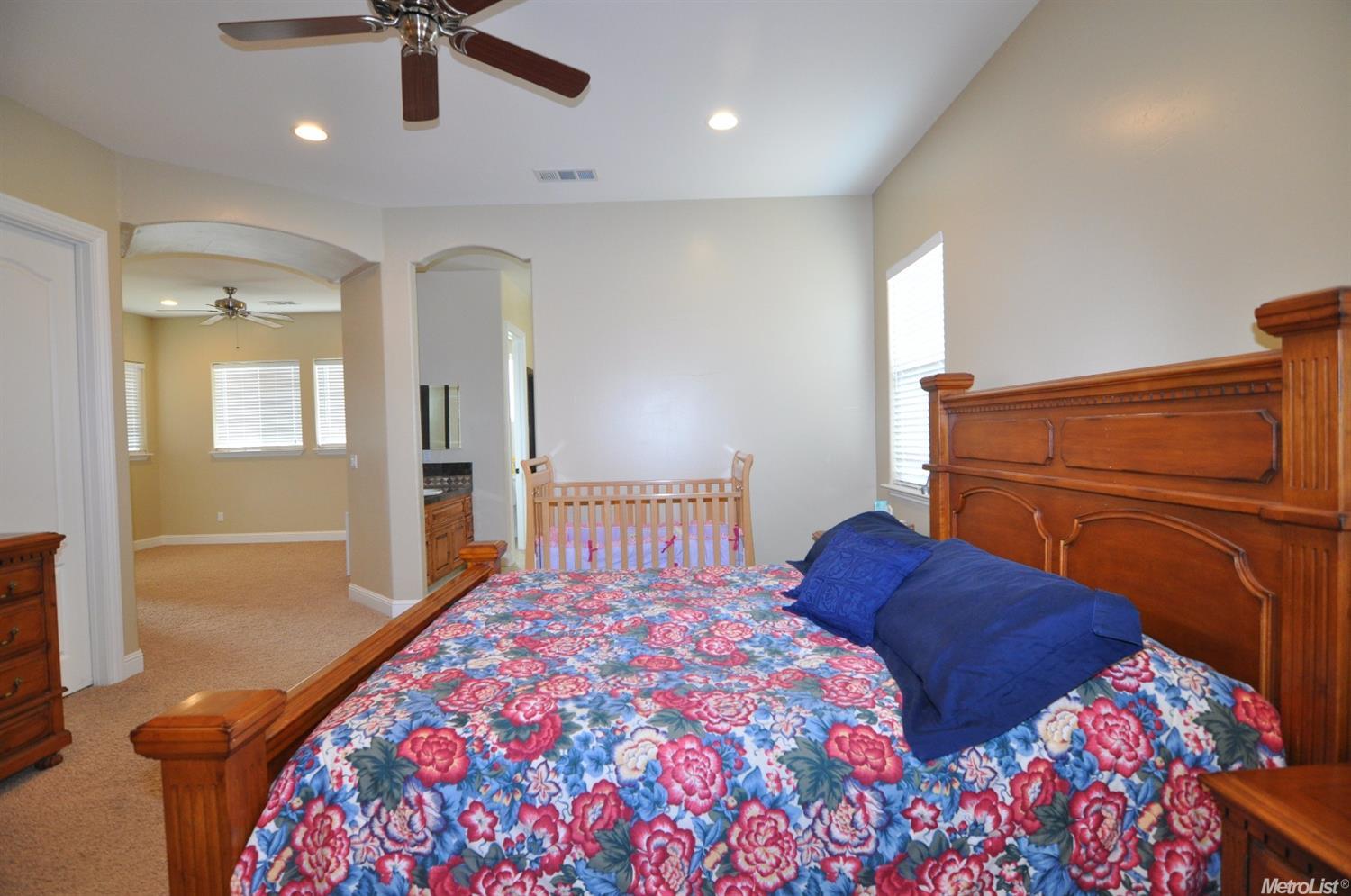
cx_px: 676
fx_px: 618
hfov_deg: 95.1
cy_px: 448
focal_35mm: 16
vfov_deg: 71.9
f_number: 4
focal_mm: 11
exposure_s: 1/60
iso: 800
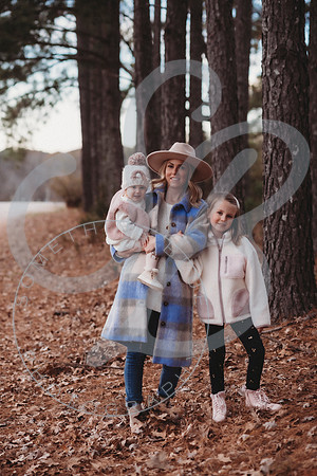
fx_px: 1123
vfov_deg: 23.9
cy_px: 238
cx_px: 158
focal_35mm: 85
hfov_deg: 16.1
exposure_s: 1/160
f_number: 2.8
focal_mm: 85
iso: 400
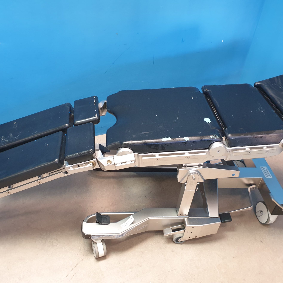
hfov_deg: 52.5
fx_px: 287
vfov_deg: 52.5
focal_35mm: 31
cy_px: 140
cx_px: 148
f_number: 2.4
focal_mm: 4.3
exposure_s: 1/25
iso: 320
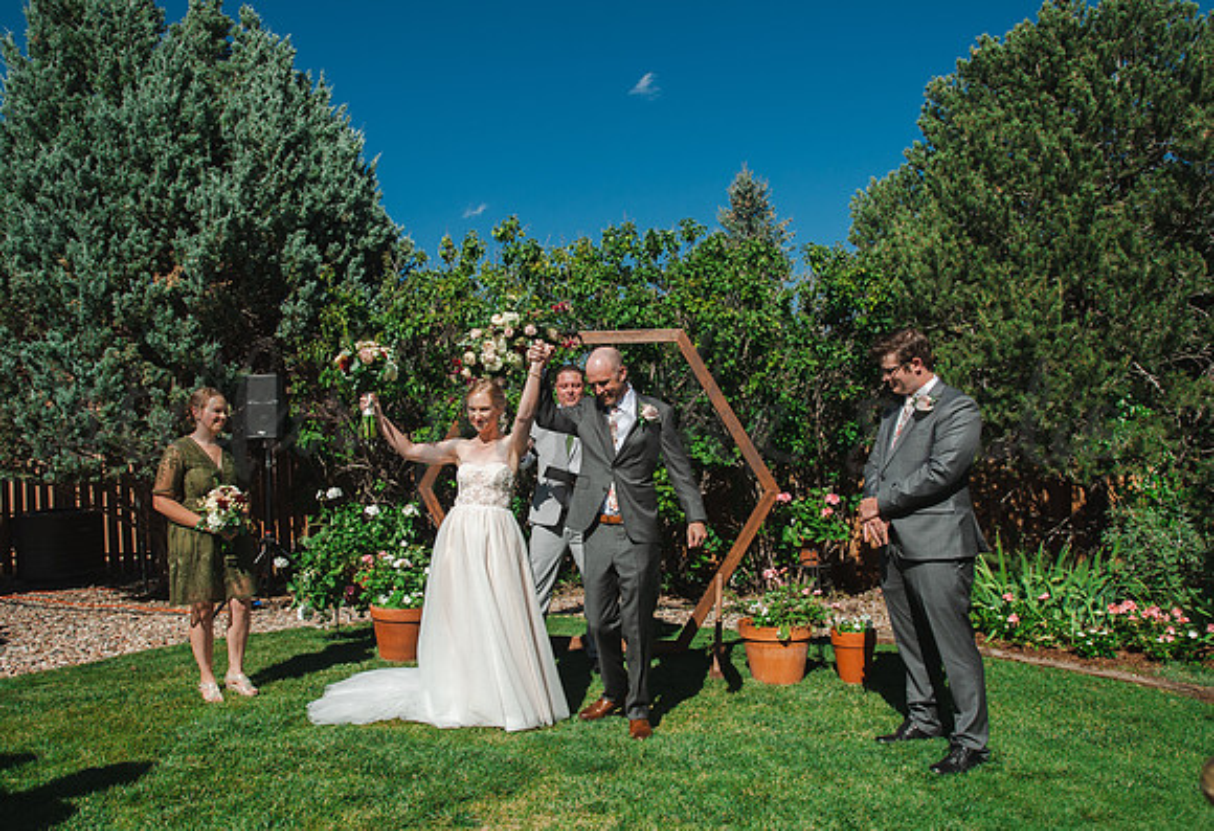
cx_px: 592
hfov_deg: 76.4
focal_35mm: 23
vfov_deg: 56.6
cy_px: 425
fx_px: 772
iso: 250
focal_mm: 19
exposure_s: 1/2000
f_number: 4.5
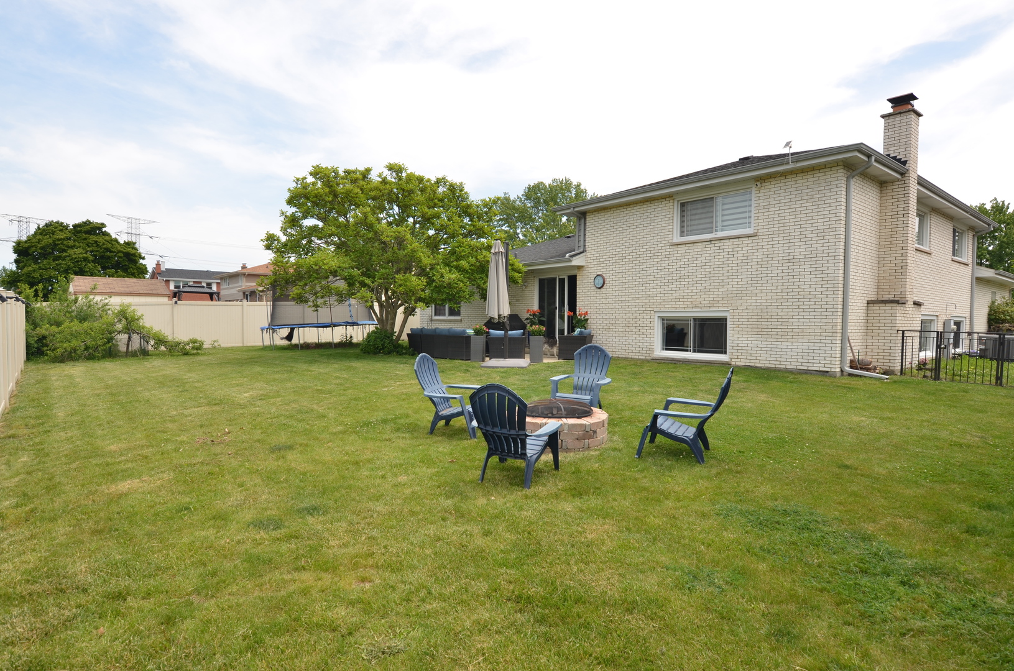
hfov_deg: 85.5
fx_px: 548
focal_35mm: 20
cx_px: 507
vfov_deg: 63.0
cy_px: 336
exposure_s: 1/200
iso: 100
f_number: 7.1
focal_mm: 13
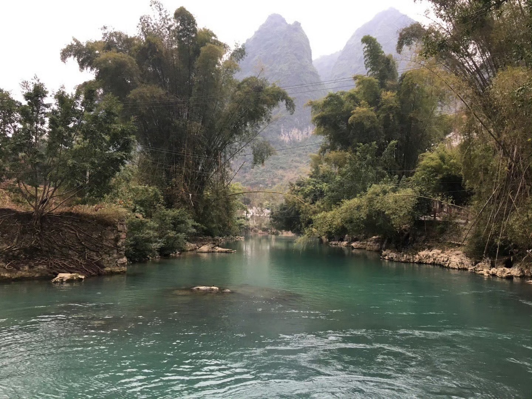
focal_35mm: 29
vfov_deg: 48.2
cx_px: 266
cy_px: 200
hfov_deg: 61.7
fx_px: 446
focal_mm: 4.15
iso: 25
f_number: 2.2
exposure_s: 1/33
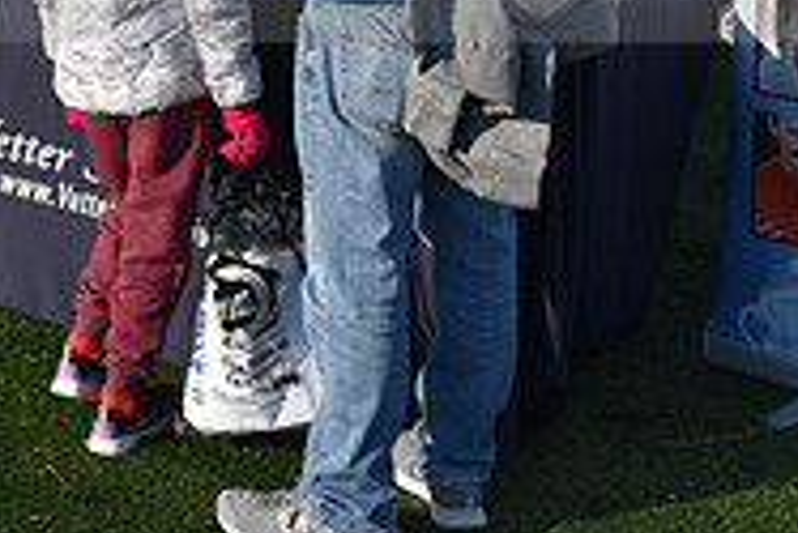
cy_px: -232
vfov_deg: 13.2
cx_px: 137
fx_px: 2196
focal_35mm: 99
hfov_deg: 20.3
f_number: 9
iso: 200
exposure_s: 1/320
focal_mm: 32
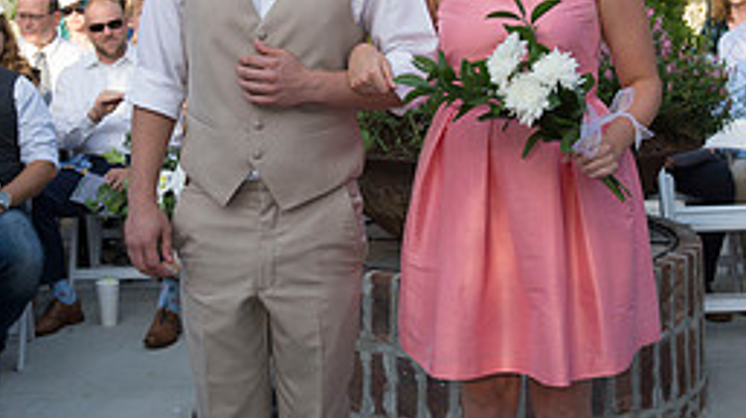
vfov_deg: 15.6
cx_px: 390
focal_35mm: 77
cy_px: 189
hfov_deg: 27.5
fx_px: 1522
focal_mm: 42
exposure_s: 1/800
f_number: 5.6
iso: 500
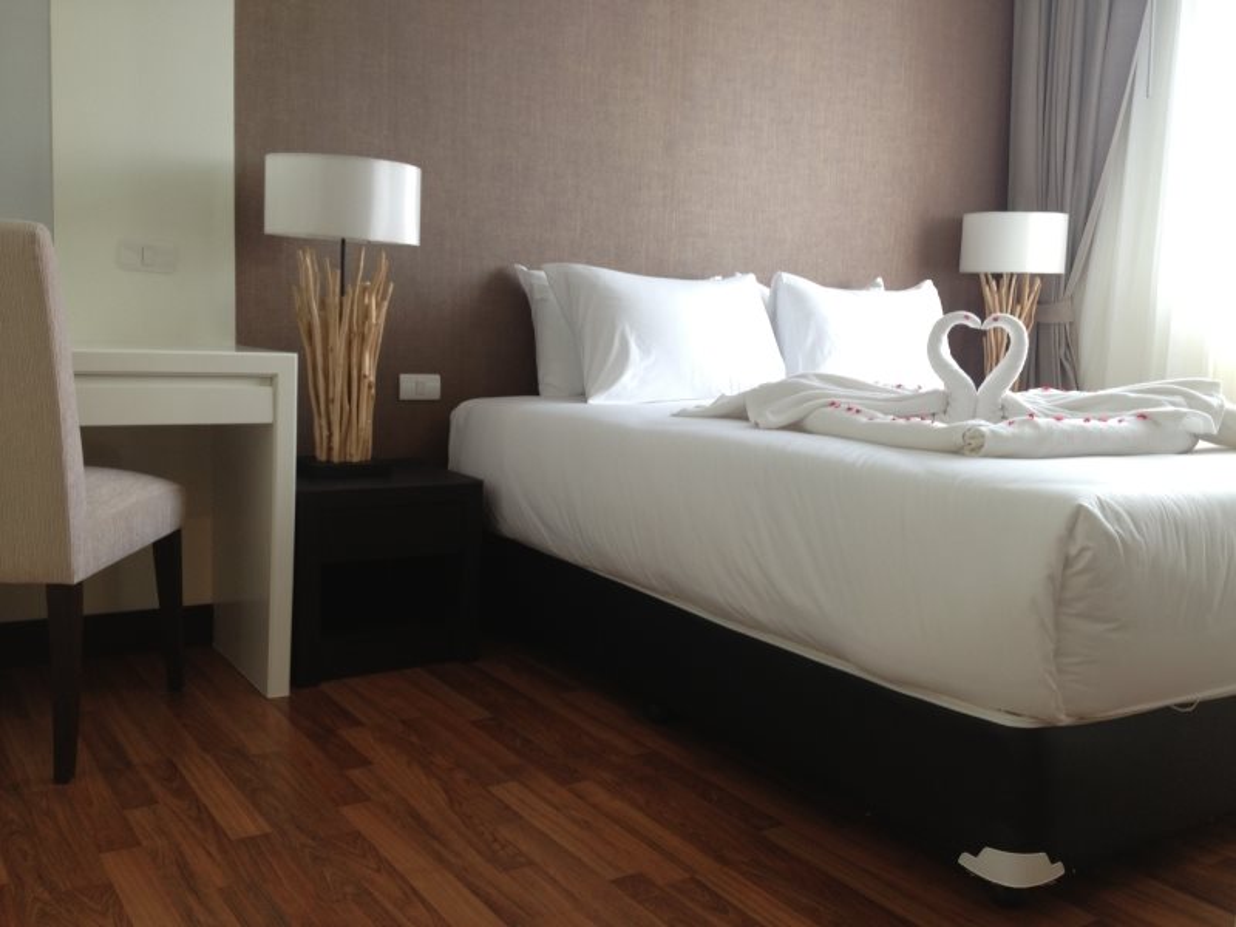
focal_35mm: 35
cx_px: 618
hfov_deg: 52.6
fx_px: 1250
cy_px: 464
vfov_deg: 40.7
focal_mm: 4.28
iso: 50
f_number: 2.4
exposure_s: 1/50
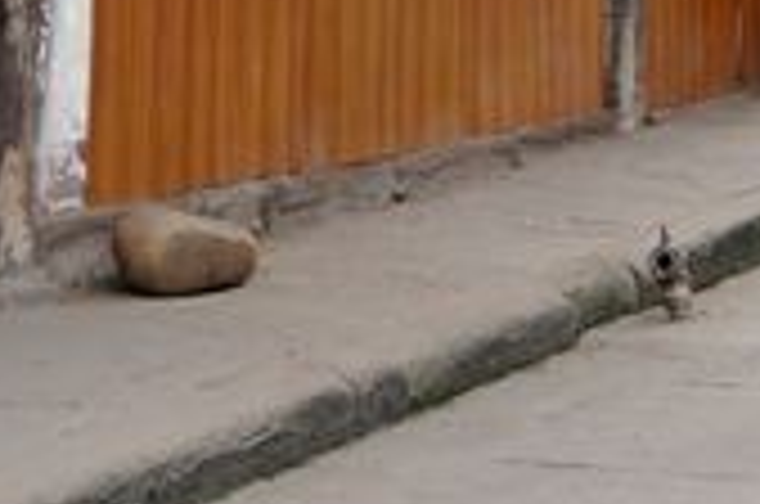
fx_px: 2697
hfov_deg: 16.0
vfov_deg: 9.8
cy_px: -533
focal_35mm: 128
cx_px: 454
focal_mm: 18
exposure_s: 1/200
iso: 400
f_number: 10
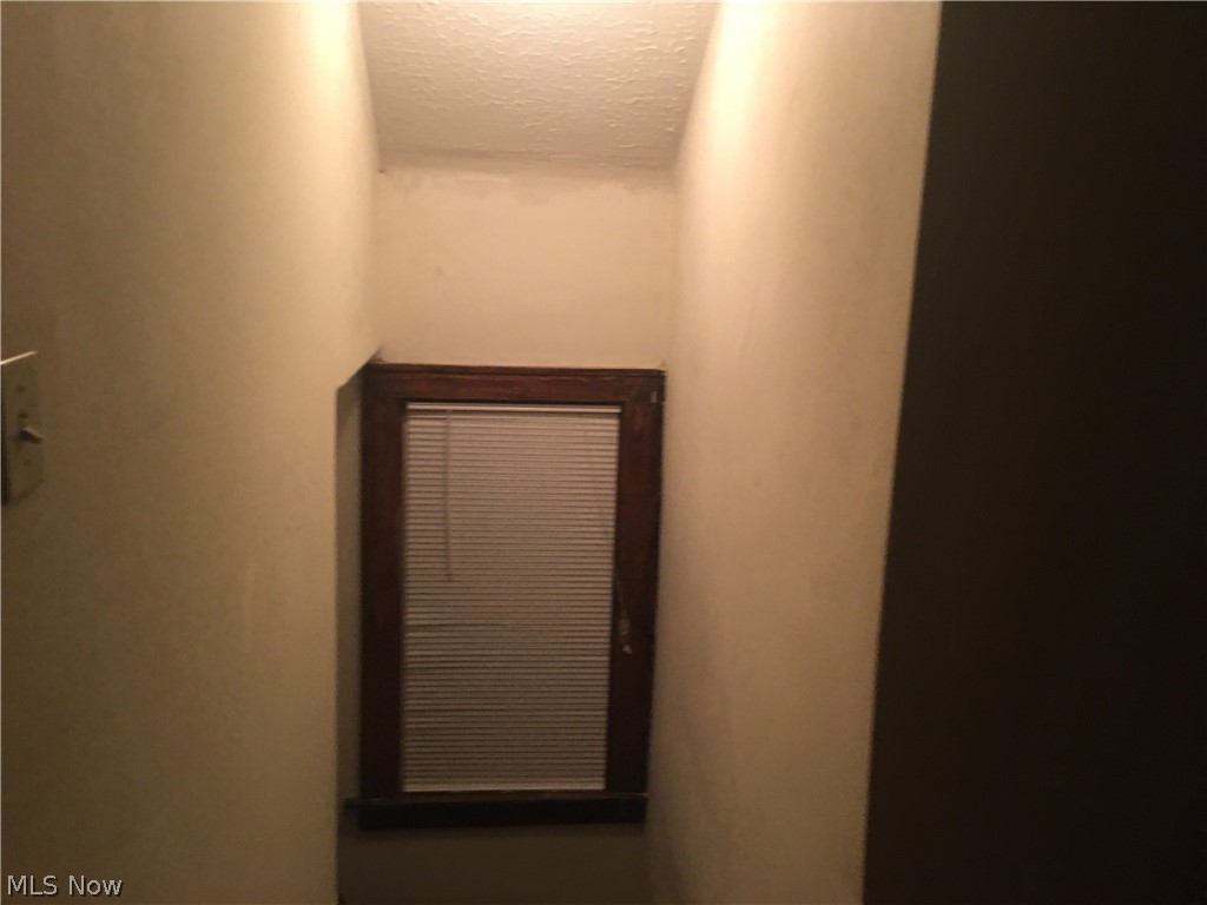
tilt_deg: -10.4
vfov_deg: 48.2
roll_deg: -3.7
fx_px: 1011
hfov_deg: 61.7
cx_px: 604
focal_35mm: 29
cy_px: 452
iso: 125
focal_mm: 4.15
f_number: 2.2
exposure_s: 1/15
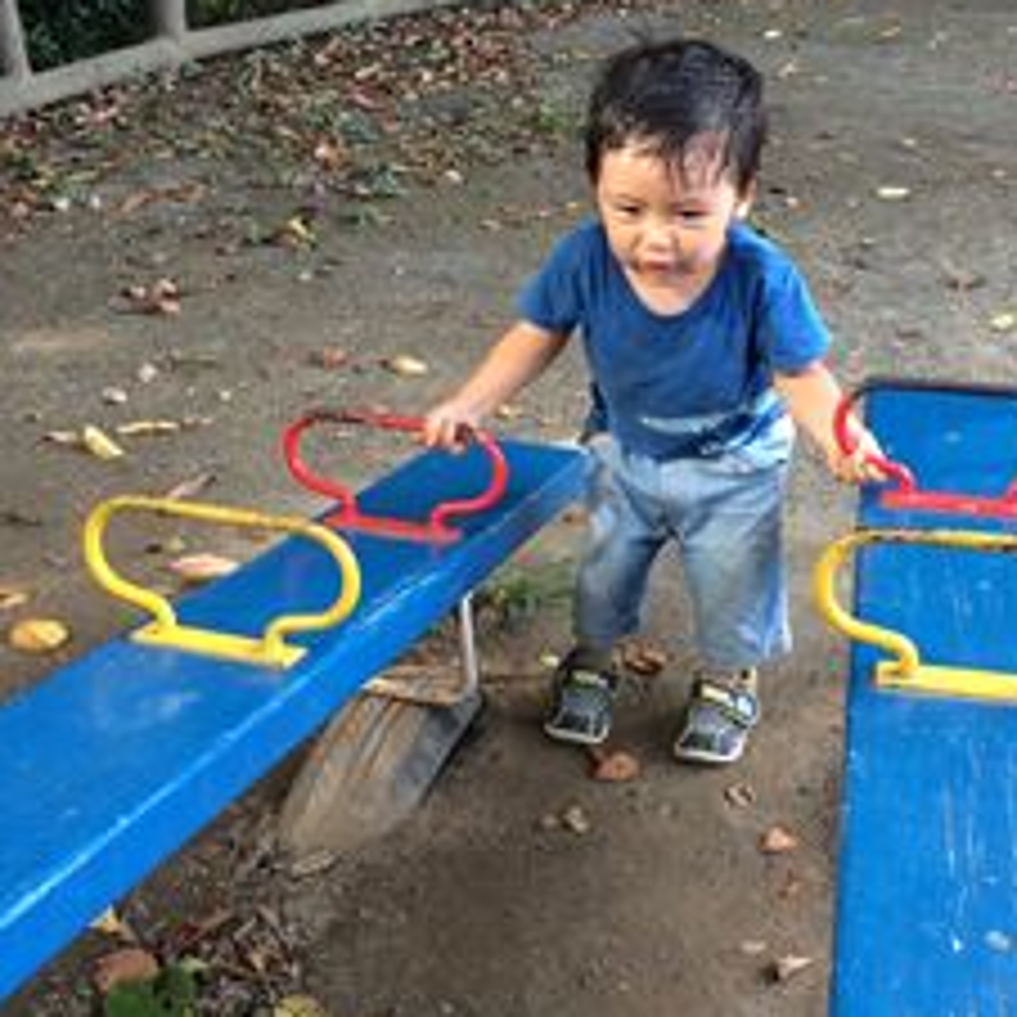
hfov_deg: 35.8
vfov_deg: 36.1
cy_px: 518
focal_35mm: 47
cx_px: 648
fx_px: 1562
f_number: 2.2
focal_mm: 4.12
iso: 50
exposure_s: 1/60
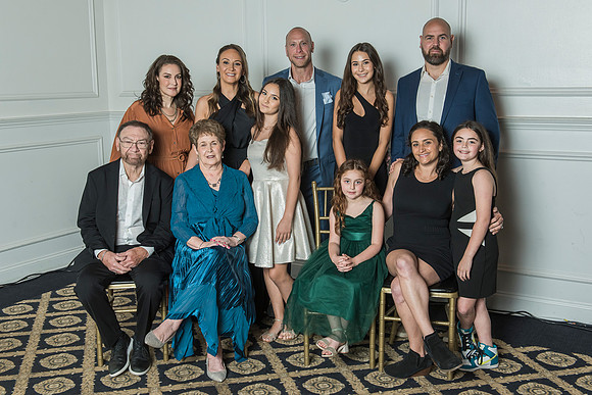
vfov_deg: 33.2
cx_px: 285
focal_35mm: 40
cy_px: 189
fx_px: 663
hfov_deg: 48.1
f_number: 7.1
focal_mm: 38
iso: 1000
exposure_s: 1/125
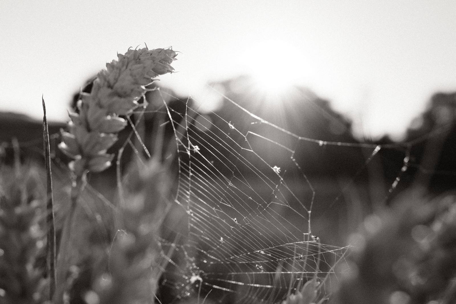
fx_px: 684
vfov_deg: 25.1
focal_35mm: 54
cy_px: 152
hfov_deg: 36.9
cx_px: 228
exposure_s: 1/800
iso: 640
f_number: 5
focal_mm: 35.8
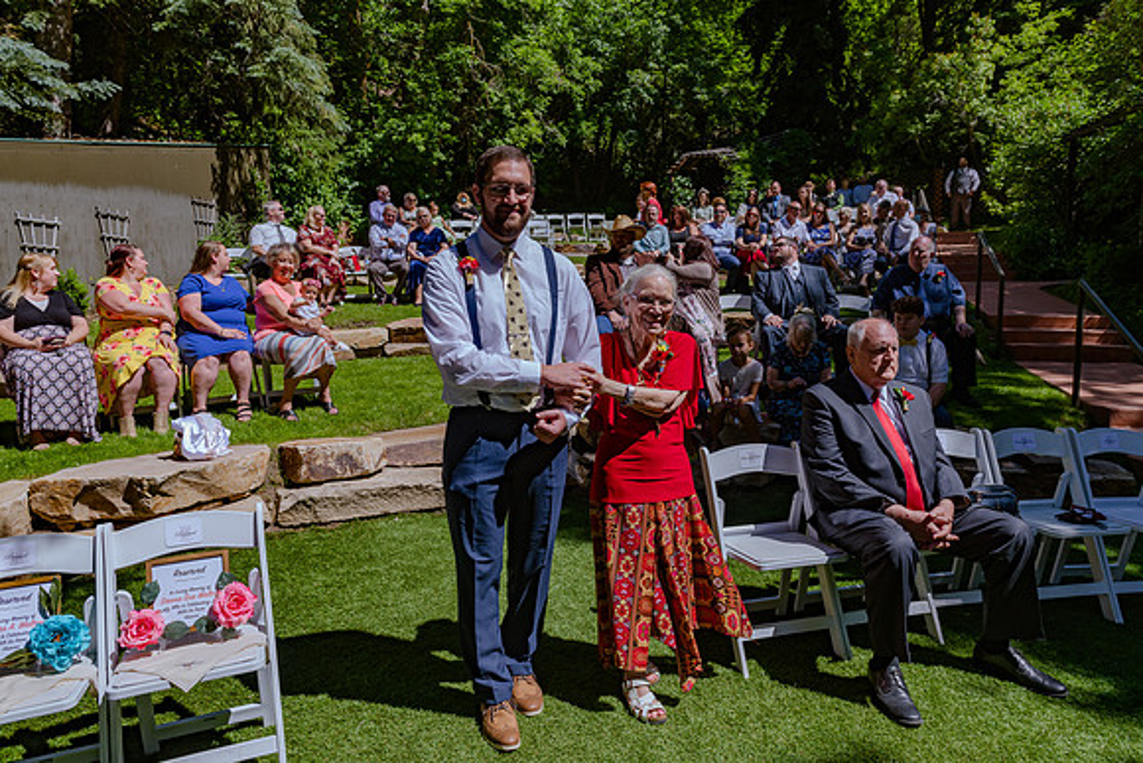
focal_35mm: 24
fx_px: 765
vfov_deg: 53.0
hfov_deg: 73.5
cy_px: 381
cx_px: 570
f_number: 8
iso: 160
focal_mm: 24
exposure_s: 1/500
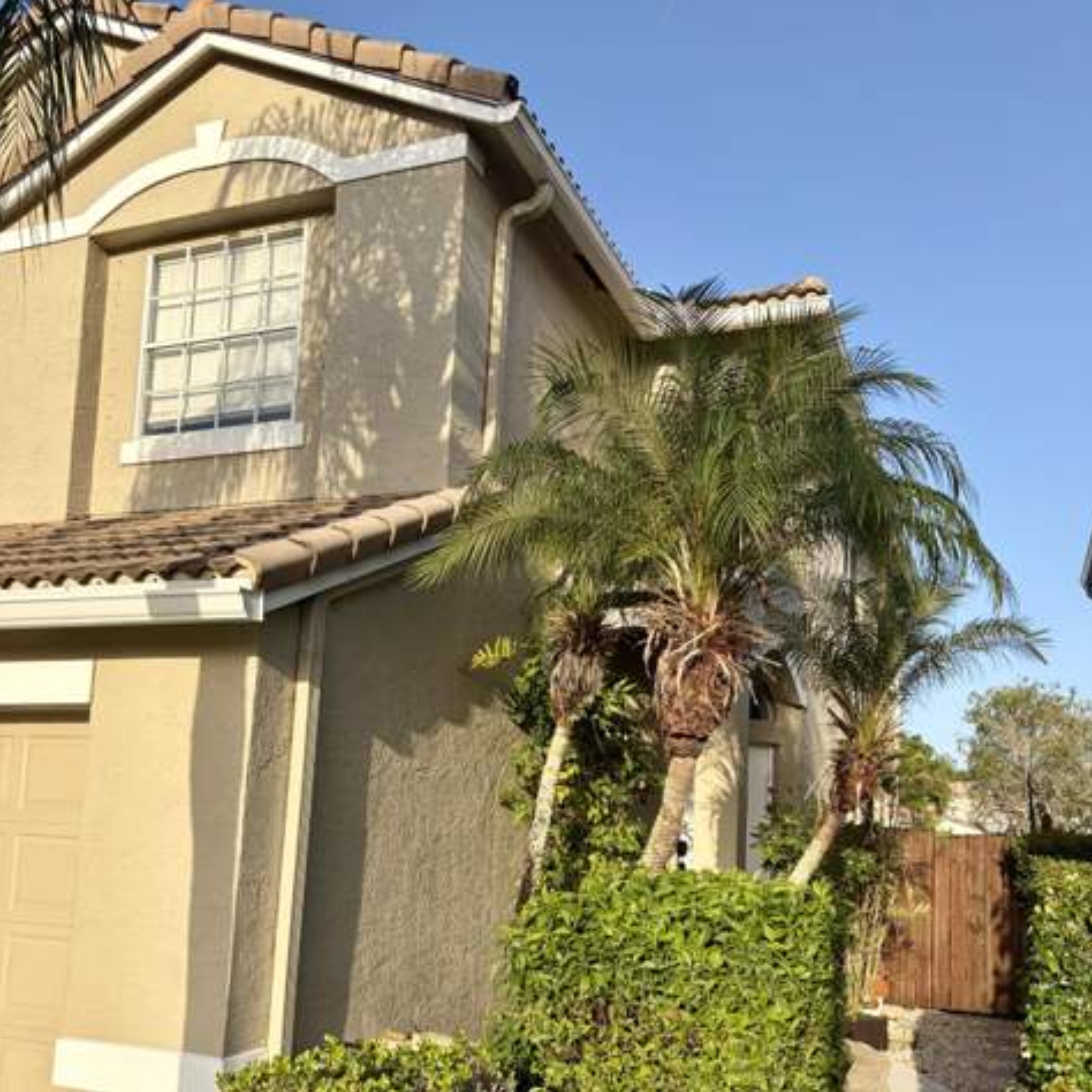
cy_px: 726
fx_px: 1106
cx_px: 546
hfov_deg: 52.5
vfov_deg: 51.6
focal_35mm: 31
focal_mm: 5.96
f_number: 1.6
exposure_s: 1/1901
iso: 50
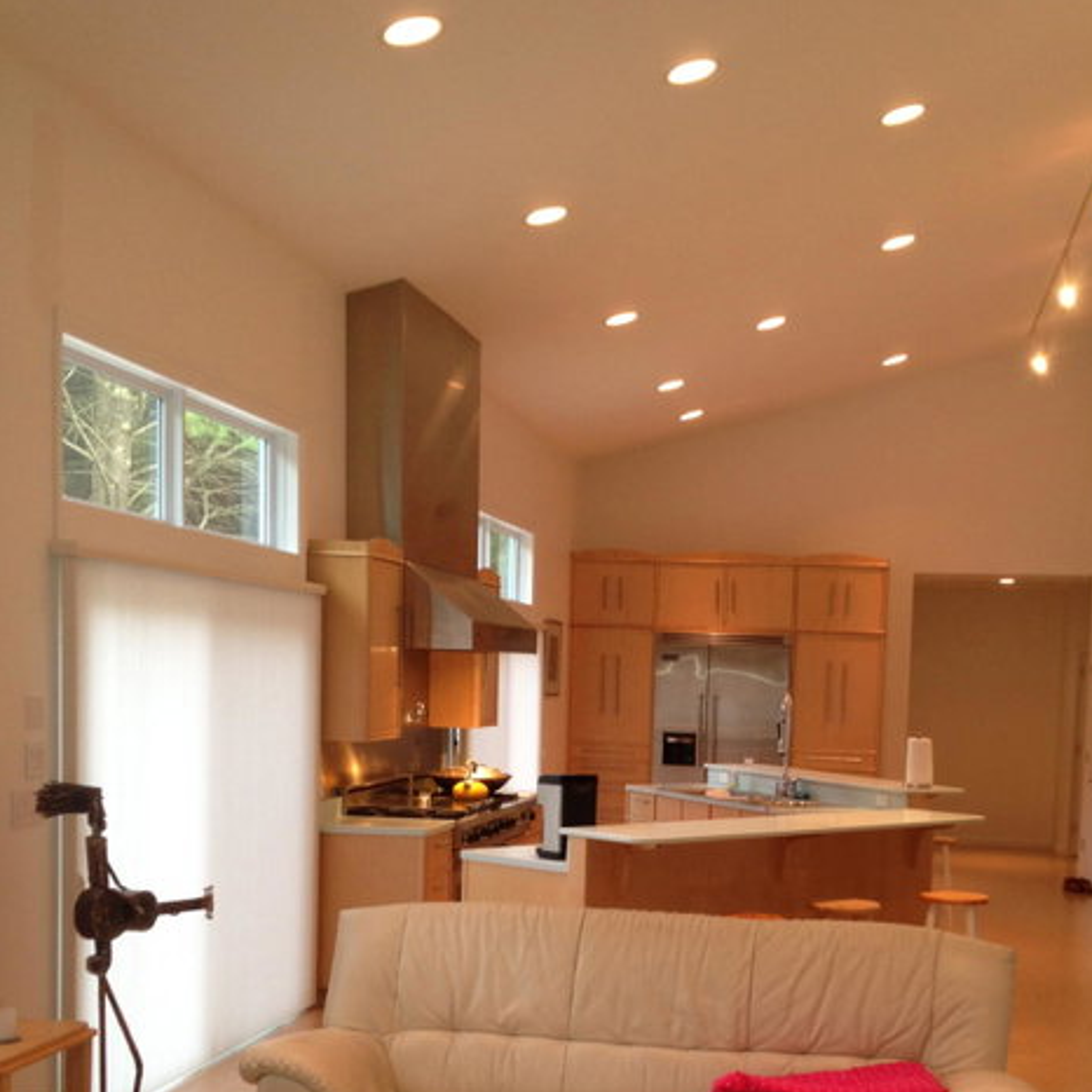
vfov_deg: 32.7
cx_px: 670
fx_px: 1820
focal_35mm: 51
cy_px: 820
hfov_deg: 33.3
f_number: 2.4
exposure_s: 1/24
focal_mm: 4.28
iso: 64
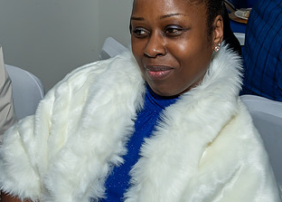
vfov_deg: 17.2
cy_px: 86
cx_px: 40
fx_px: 665
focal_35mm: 83
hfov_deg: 23.4
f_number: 6.3
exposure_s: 1/250
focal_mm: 23
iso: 500
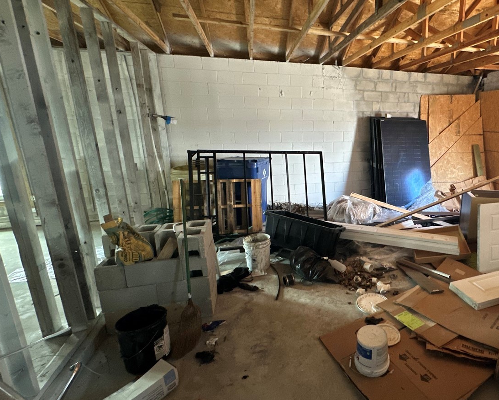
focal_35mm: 20
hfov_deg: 76.4
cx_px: 352
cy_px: 193
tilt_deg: -13.5
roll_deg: -0.3
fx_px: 295
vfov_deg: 68.1
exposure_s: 1/60
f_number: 2.2
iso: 640
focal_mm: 2.22
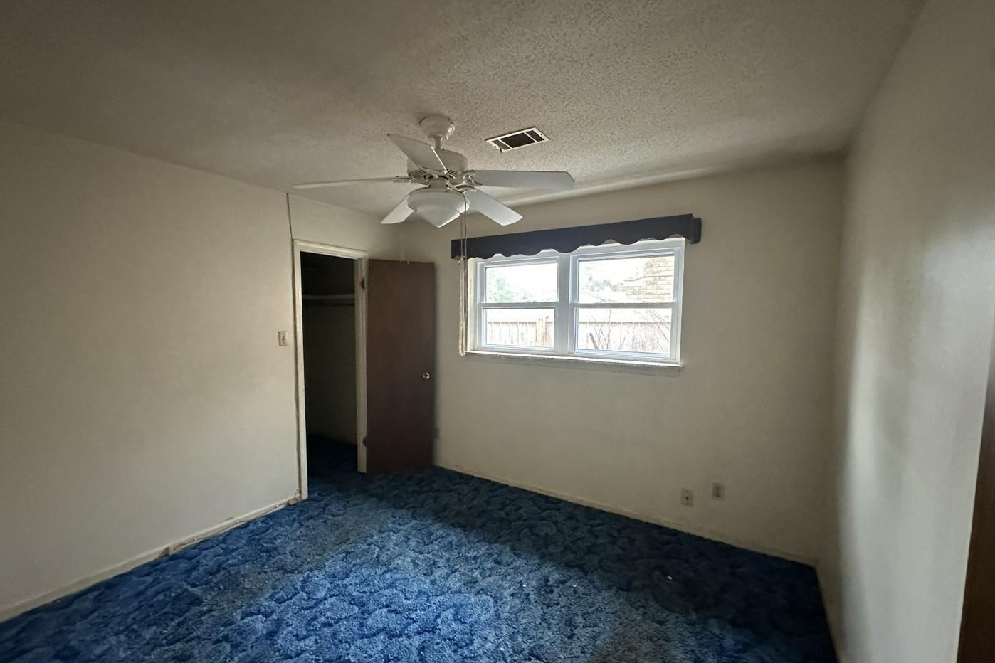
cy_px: 348
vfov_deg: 77.3
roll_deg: -0.6
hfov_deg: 100.4
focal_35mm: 15
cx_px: 491
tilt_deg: -3.4
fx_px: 415
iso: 800
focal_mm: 2.22
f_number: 2.2
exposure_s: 1/60
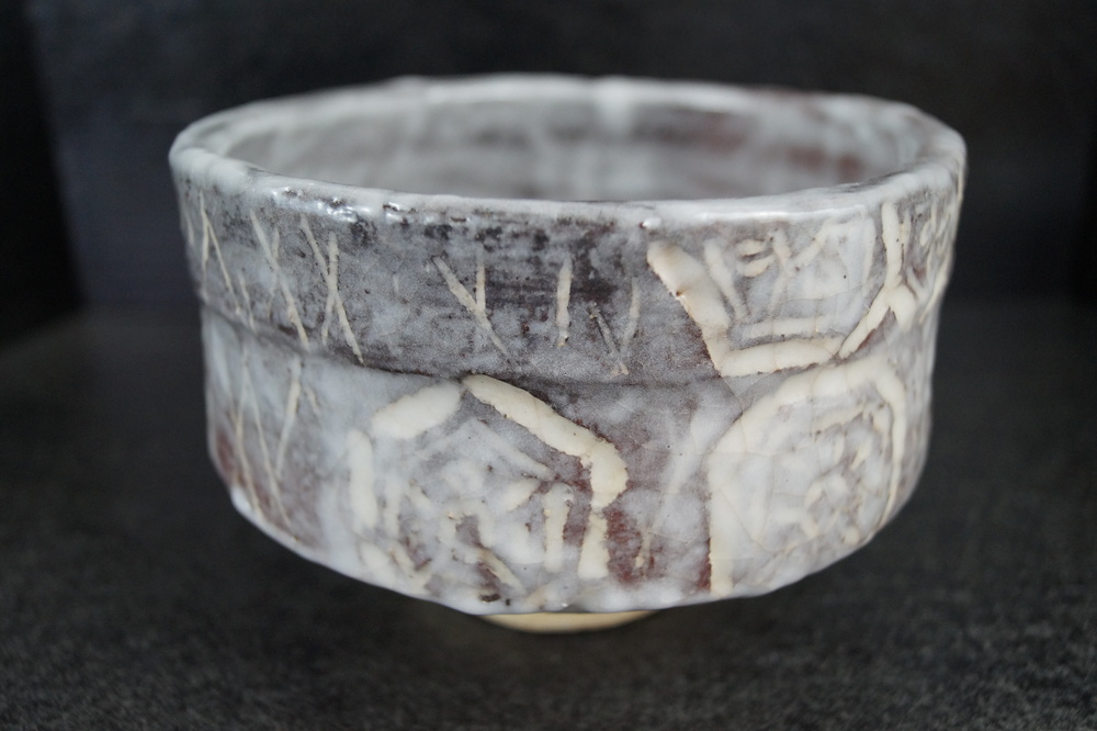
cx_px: 548
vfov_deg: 36.8
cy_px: 366
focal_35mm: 36
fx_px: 1097
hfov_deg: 53.1
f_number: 4
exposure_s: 1/160
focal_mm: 24
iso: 1000
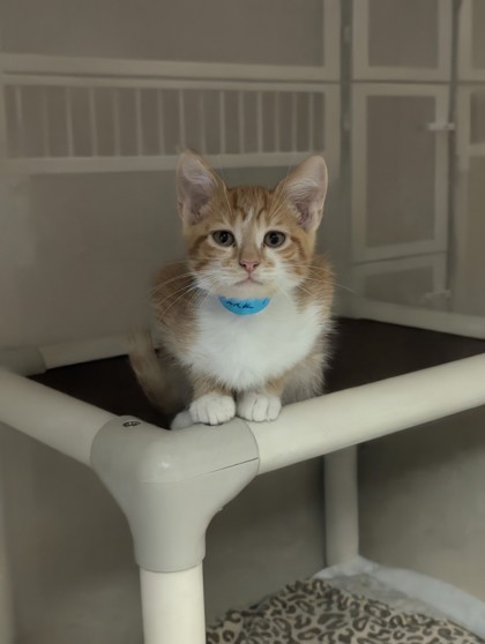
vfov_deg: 39.6
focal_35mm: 48
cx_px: 242
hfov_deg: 30.3
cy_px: 322
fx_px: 895
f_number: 1.85
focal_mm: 6.81
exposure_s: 1/120
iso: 1240
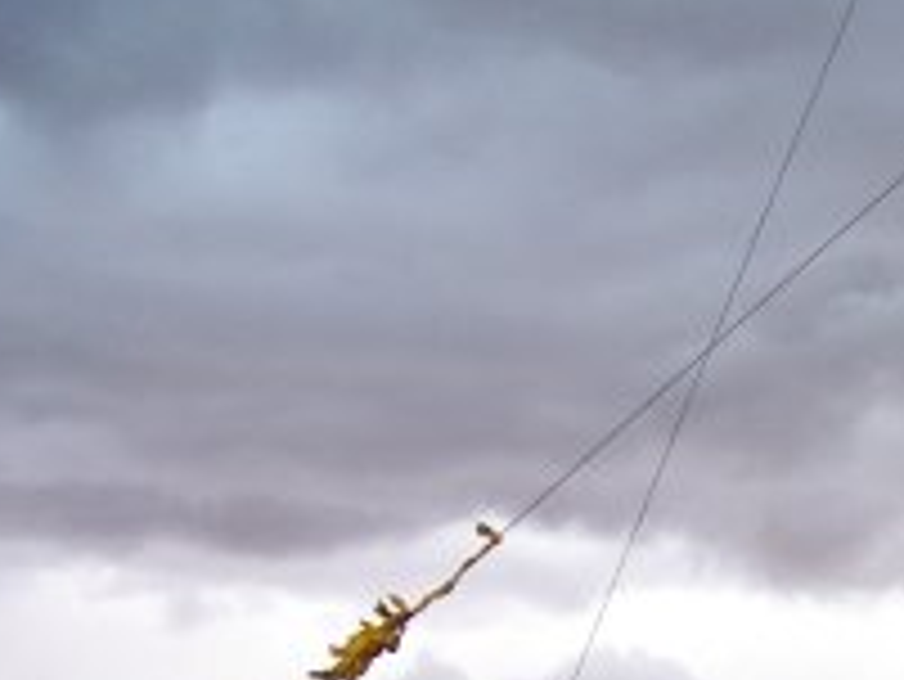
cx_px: 940
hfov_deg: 22.0
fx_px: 2221
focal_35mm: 85
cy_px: 644
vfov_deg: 17.1
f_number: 2.8
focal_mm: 6.3
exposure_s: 1/90
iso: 140
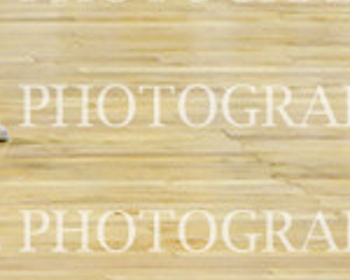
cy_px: -208
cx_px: 4
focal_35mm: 979
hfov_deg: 2.0
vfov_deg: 1.6
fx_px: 10141
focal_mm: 180
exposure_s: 1/400
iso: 4000
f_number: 3.5
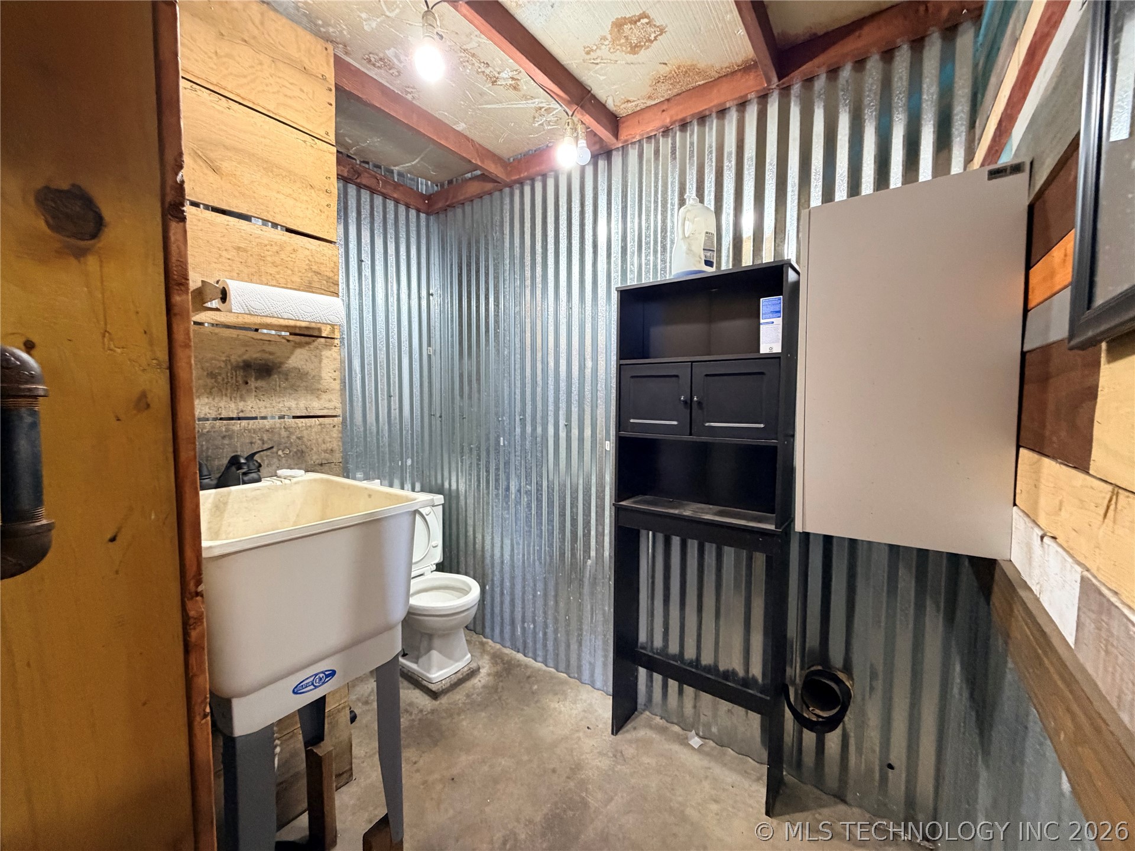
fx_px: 459
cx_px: 568
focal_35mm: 14
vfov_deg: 85.7
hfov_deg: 102.1
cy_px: 426
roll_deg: -0.7
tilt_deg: -4.3
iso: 500
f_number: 2.2
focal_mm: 2.22
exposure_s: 1/60
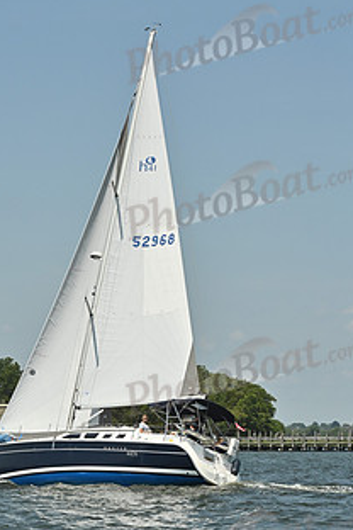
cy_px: 309
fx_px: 1912
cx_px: 38
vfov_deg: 15.8
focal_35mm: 130
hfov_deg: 10.5
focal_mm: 70
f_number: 10
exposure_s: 1/1250
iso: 320
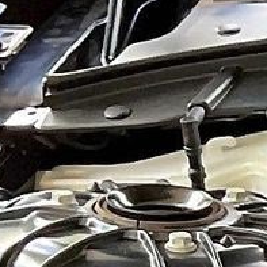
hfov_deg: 7.0
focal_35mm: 208
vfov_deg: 8.1
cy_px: 474
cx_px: 962
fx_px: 1815
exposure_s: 1/122
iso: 64
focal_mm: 3
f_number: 1.8
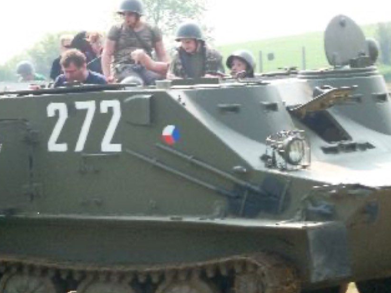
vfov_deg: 6.2
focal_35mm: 238
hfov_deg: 8.3
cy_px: 118
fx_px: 2687
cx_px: 98
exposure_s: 1/160
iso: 100
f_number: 4.8
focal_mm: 24.1
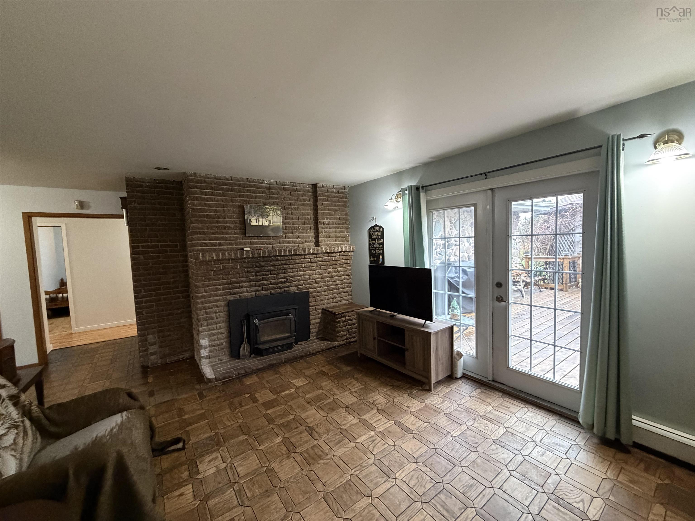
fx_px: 281
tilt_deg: -2.8
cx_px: 348
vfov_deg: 85.7
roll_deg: +2.8
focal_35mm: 14
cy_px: 260
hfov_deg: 102.1
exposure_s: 1/60
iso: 640
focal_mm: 2.22
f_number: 2.2
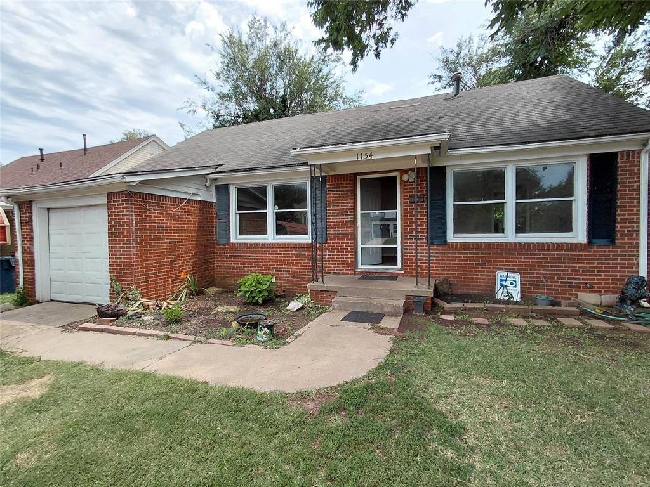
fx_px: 300
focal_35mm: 16
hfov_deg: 94.5
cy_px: 244
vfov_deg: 78.1
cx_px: 325
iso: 40
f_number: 2.2
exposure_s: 1/638
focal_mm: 1.64
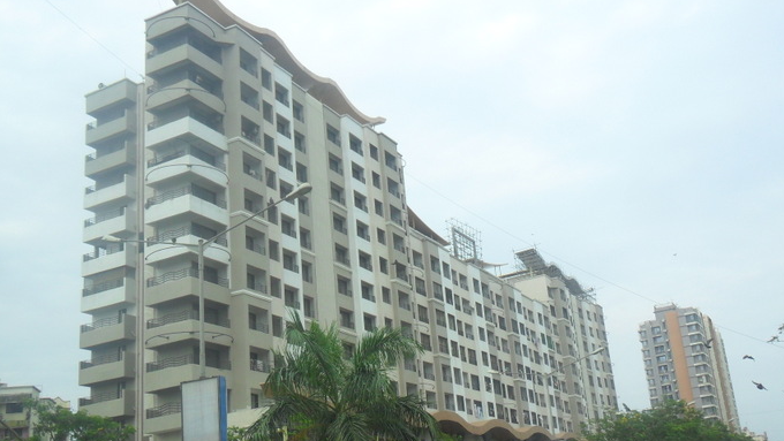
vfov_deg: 29.0
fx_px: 853
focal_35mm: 41
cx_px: 439
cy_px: 267
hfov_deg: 49.3
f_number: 3.7
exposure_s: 1/1000
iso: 100
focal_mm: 5.7
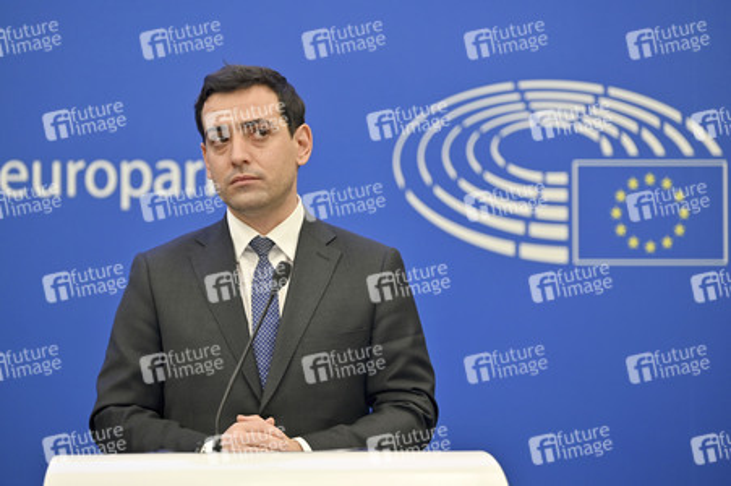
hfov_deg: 14.7
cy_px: 243
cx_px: 366
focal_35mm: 140
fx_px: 2841
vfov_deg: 9.8
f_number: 2.8
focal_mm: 140
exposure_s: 1/100
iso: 400
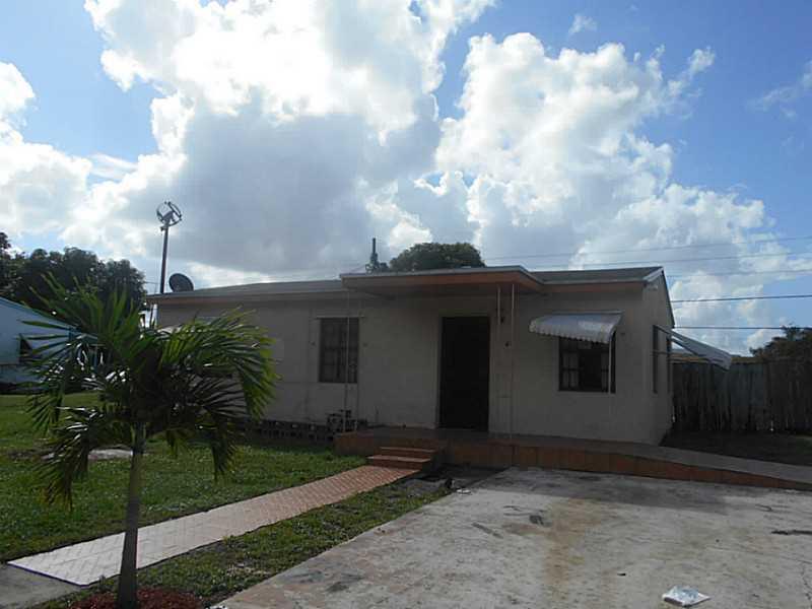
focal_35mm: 26
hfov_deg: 67.3
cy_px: 304
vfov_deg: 53.1
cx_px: 406
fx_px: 610
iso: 80
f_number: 8
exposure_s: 1/320
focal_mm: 4.6
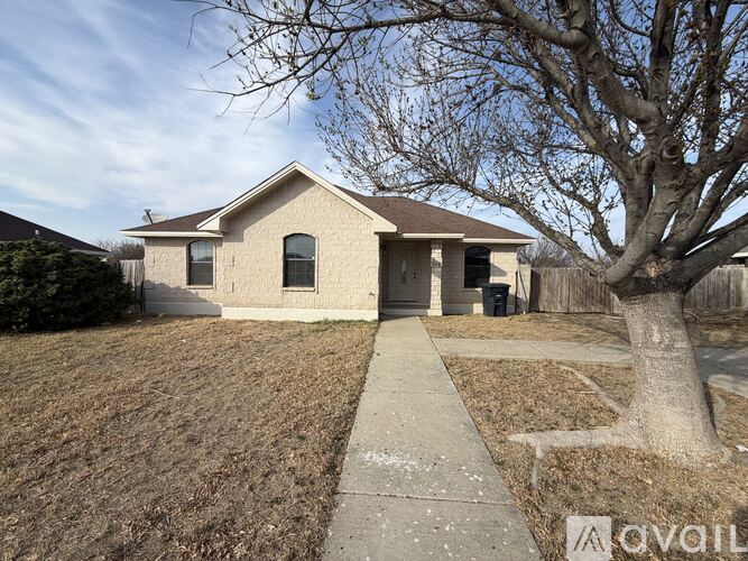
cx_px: 374
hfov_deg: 102.1
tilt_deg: -0.2
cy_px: 280
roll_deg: -0.8
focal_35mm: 14
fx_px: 302
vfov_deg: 85.7
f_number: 2.2
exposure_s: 1/770
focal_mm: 2.22
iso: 20
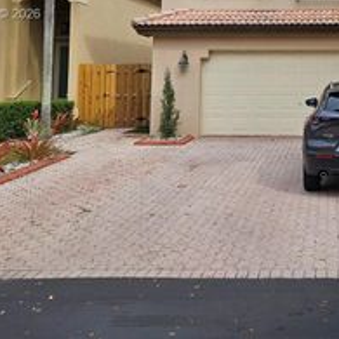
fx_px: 576
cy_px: 15
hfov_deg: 31.3
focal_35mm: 52
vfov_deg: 30.8
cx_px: 306
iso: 25
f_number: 1.8
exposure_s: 1/1497
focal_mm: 5.4
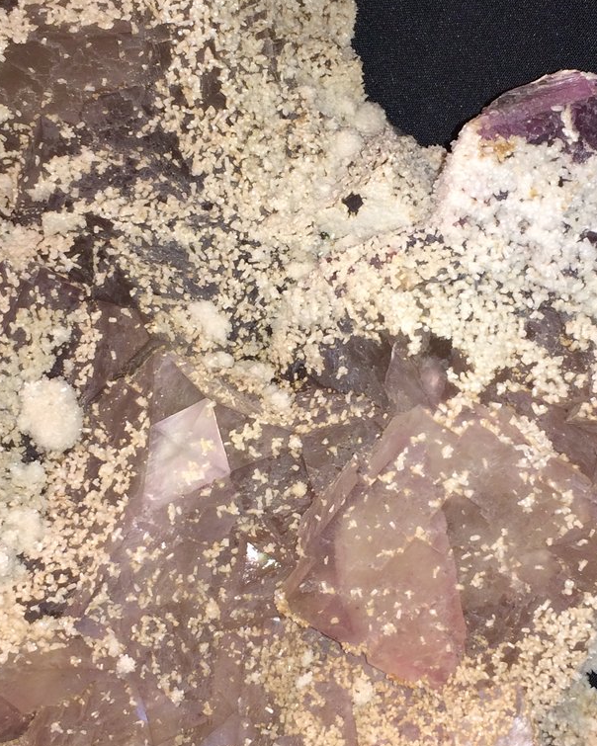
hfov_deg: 25.4
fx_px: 1325
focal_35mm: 60
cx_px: 327
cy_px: 373
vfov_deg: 31.5
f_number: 2.2
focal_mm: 4.15
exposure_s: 1/42
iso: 32
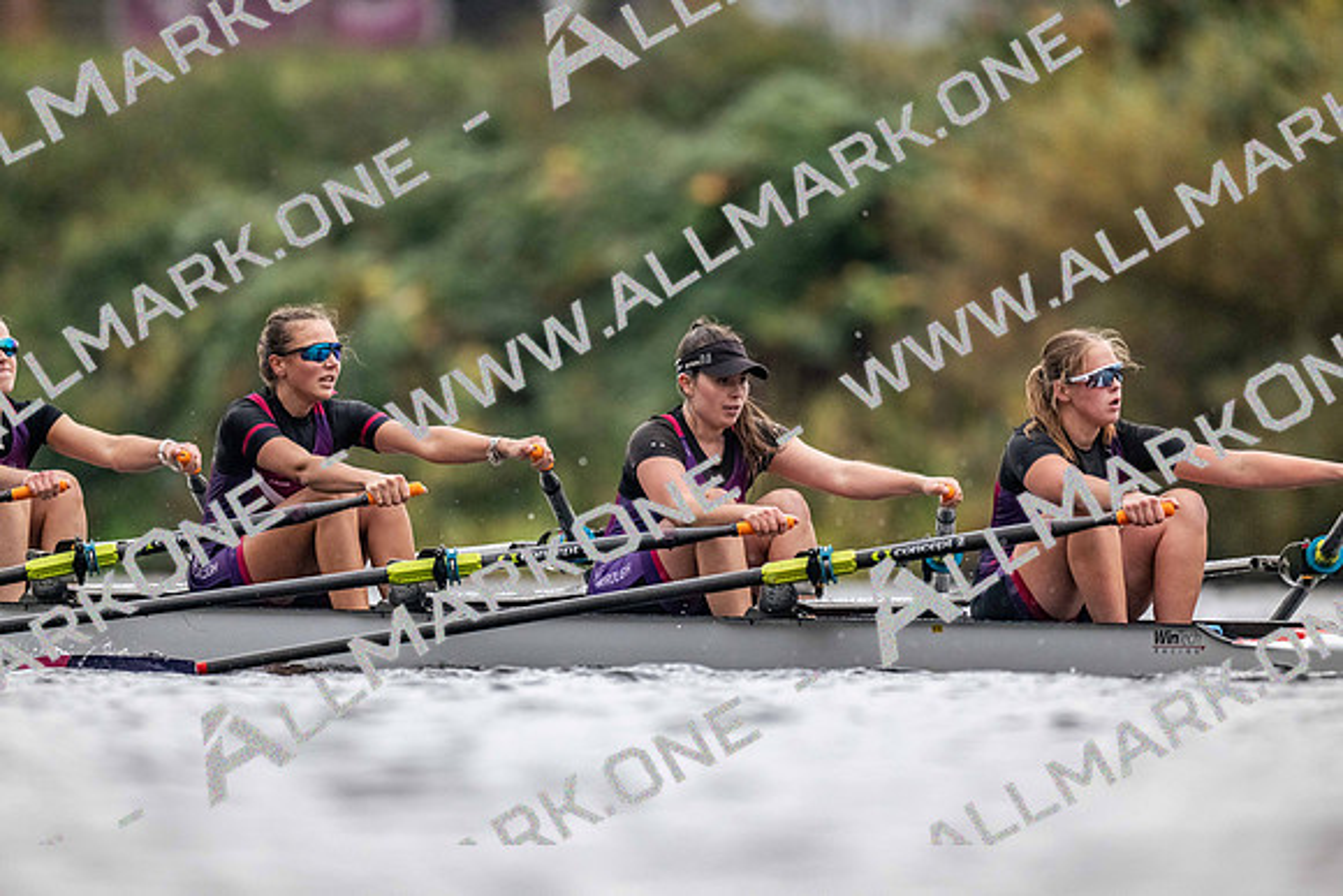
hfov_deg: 3.4
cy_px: 448
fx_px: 22388
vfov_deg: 2.3
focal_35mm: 600
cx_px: 672
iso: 3200
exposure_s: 1/2500
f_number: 4
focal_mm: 600
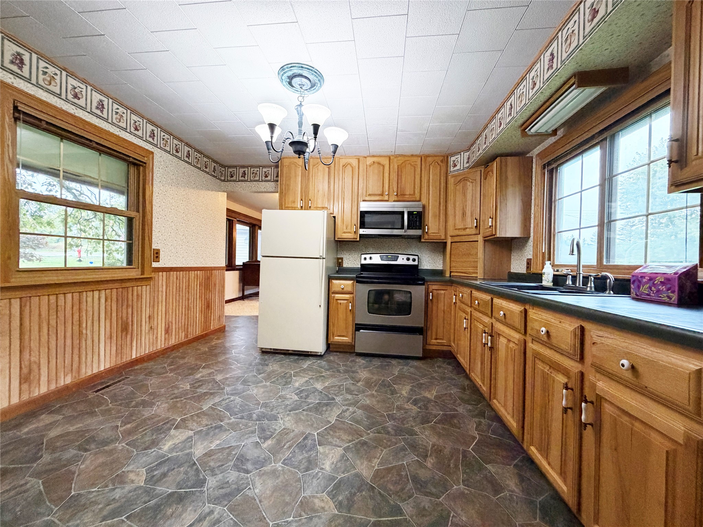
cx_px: 352
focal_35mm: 14
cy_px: 264
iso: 400
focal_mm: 2.22
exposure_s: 1/60
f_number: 2.2
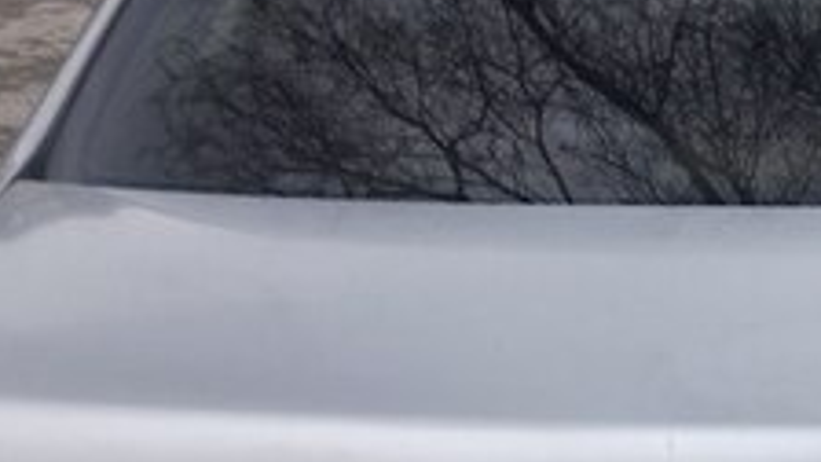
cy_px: 614
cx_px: 729
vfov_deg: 13.0
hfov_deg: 23.1
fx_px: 1959
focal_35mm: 90
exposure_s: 1/33
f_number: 1.9
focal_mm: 3.7
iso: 50
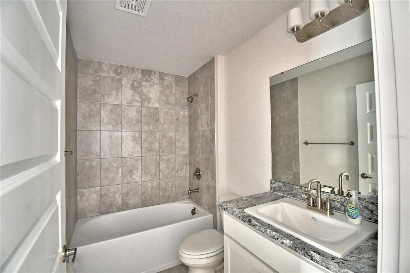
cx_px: 205
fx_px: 171
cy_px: 136
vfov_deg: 77.3
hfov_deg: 100.4
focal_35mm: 15
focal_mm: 10
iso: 3200
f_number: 4.5
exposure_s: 1/30
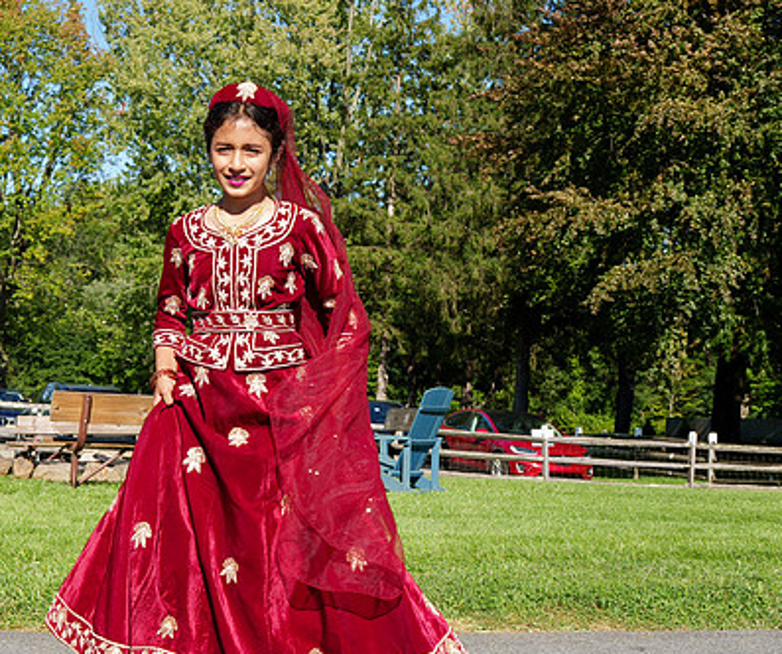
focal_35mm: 58
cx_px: 143
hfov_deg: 31.0
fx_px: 1366
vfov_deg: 26.9
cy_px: 358
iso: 100
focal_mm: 35
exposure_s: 1/200
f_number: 6.3
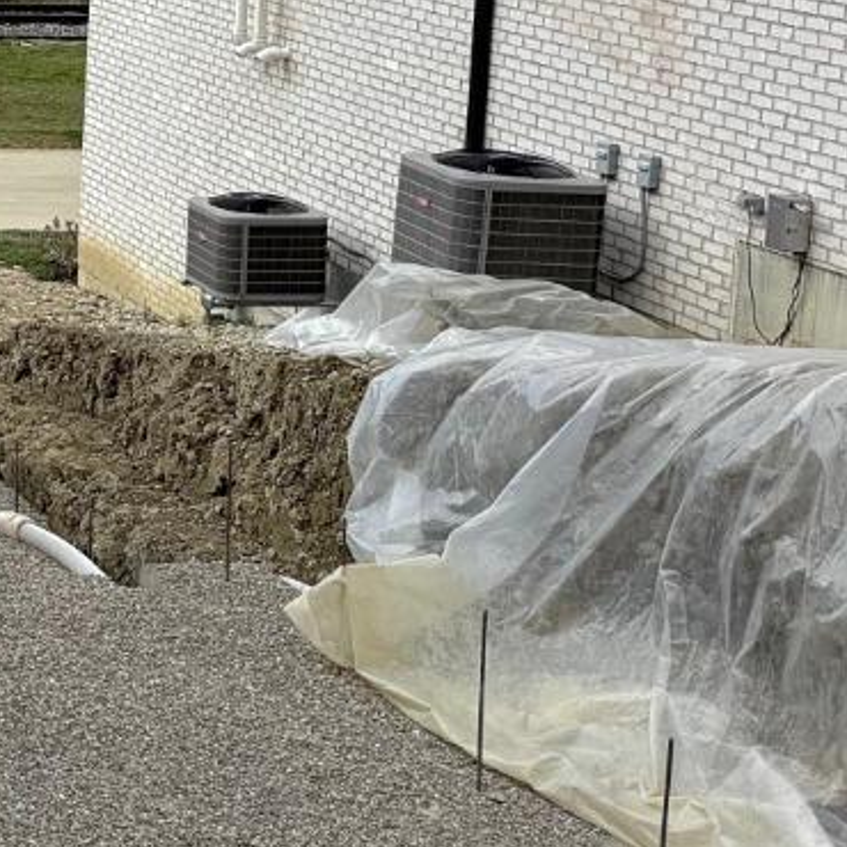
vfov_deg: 19.5
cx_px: -801
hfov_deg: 16.1
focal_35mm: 86
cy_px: -13
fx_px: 2381
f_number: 1.78
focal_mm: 6.76
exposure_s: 1/6410
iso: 80
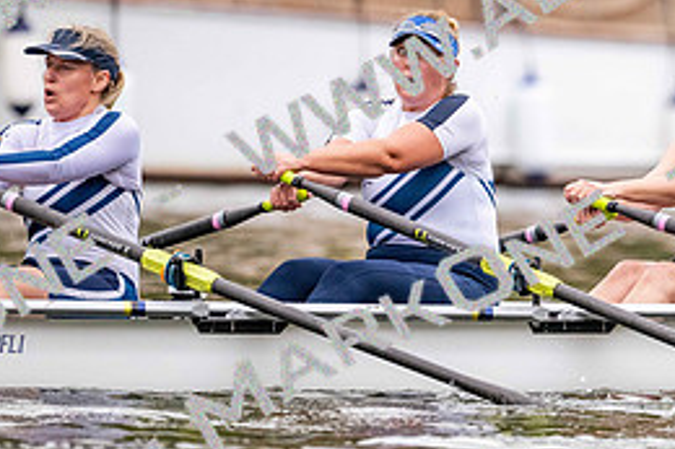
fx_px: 16751
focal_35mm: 894
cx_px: 548
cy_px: 183
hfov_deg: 2.3
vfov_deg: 1.5
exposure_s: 1/2500
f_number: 4.5
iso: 3200
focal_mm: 400
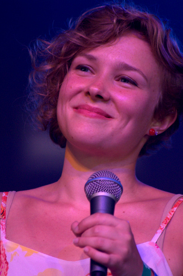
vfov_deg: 5.0
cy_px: 151
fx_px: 3148
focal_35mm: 412
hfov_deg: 3.3
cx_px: 95
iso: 2500
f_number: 5.3
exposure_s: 1/160
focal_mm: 240
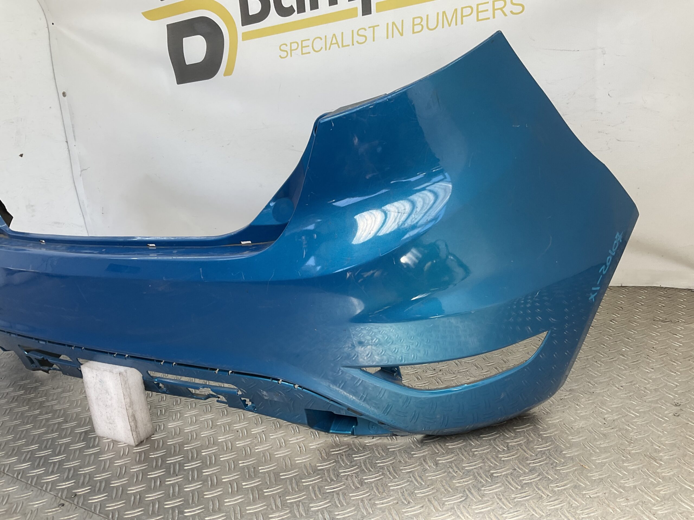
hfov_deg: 61.7
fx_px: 581
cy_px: 260
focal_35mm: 29
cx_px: 347
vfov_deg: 48.2
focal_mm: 3
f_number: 1.8
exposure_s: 1/120
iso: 16
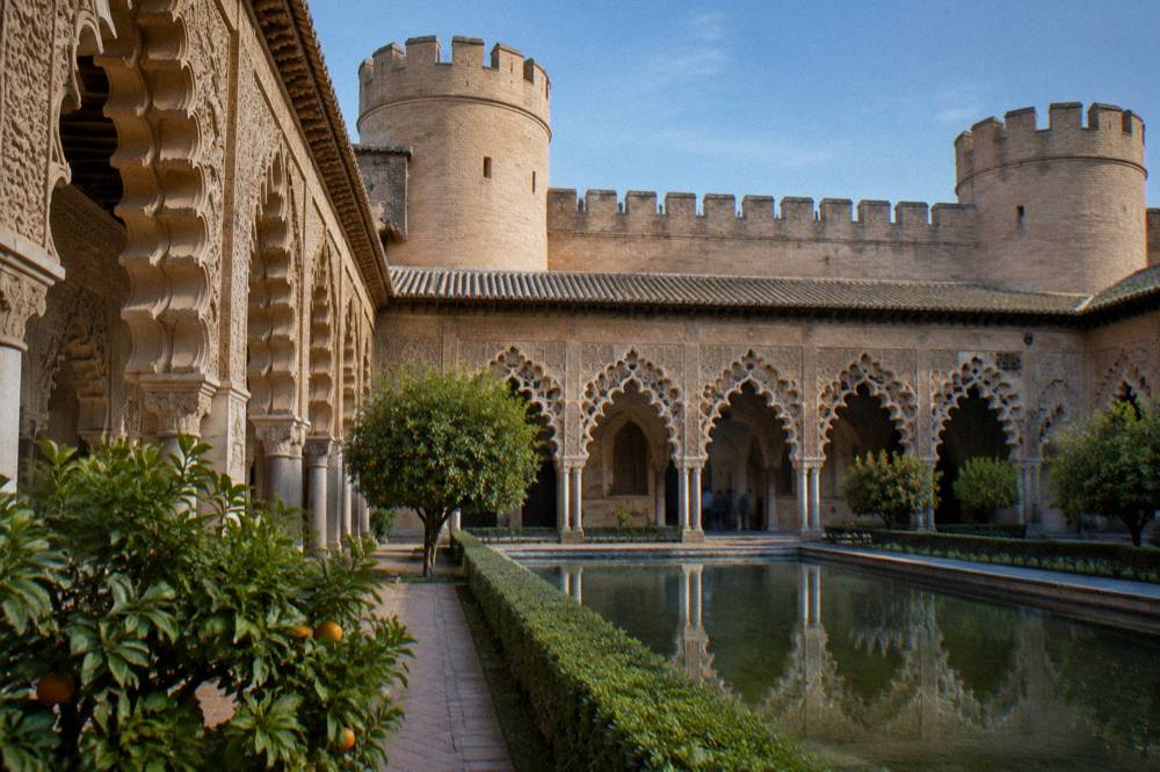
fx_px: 1578
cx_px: 580
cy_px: 386
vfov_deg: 27.5
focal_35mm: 49
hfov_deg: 40.4
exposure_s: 1/500
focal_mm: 49
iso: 640
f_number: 5.6
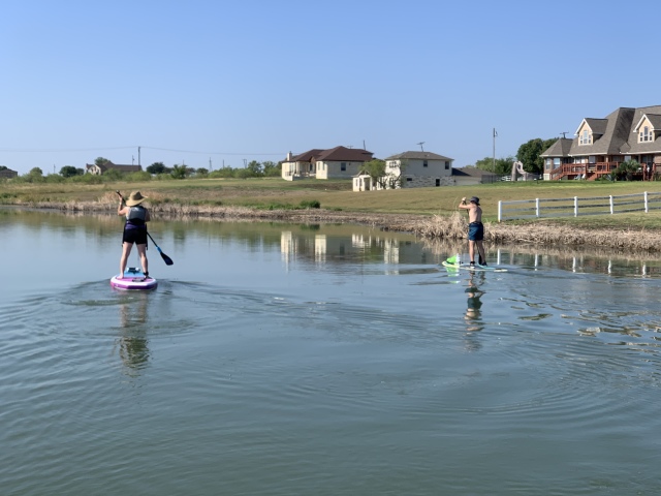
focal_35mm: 52
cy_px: 248
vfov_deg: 28.0
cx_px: 330
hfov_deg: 36.8
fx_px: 993
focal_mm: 6
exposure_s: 1/1170
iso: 16
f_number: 2.4
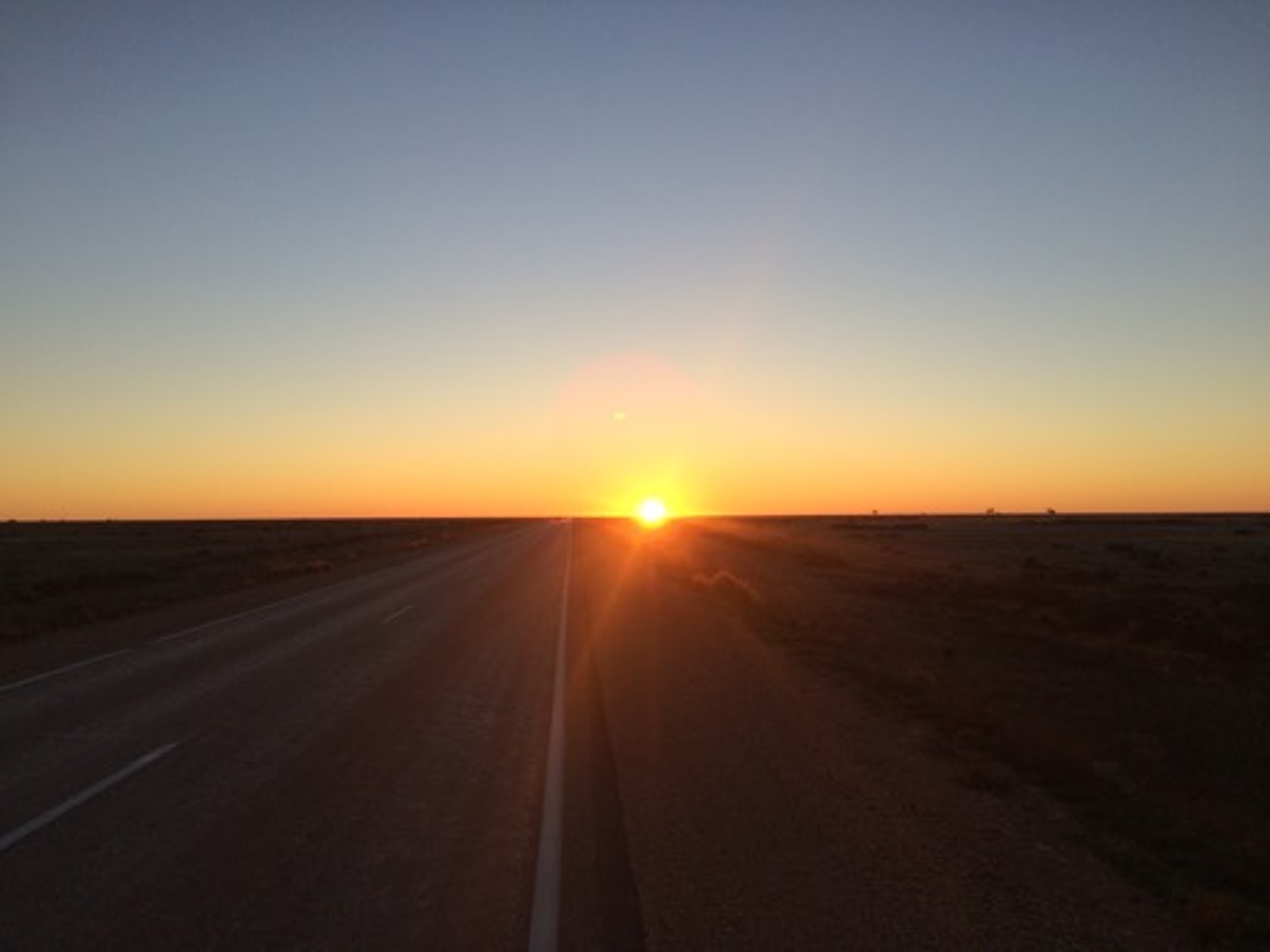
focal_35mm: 29
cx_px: 635
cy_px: 476
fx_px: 1064
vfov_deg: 48.2
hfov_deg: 61.7
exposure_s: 1/760
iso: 32
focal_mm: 4.15
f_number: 2.2
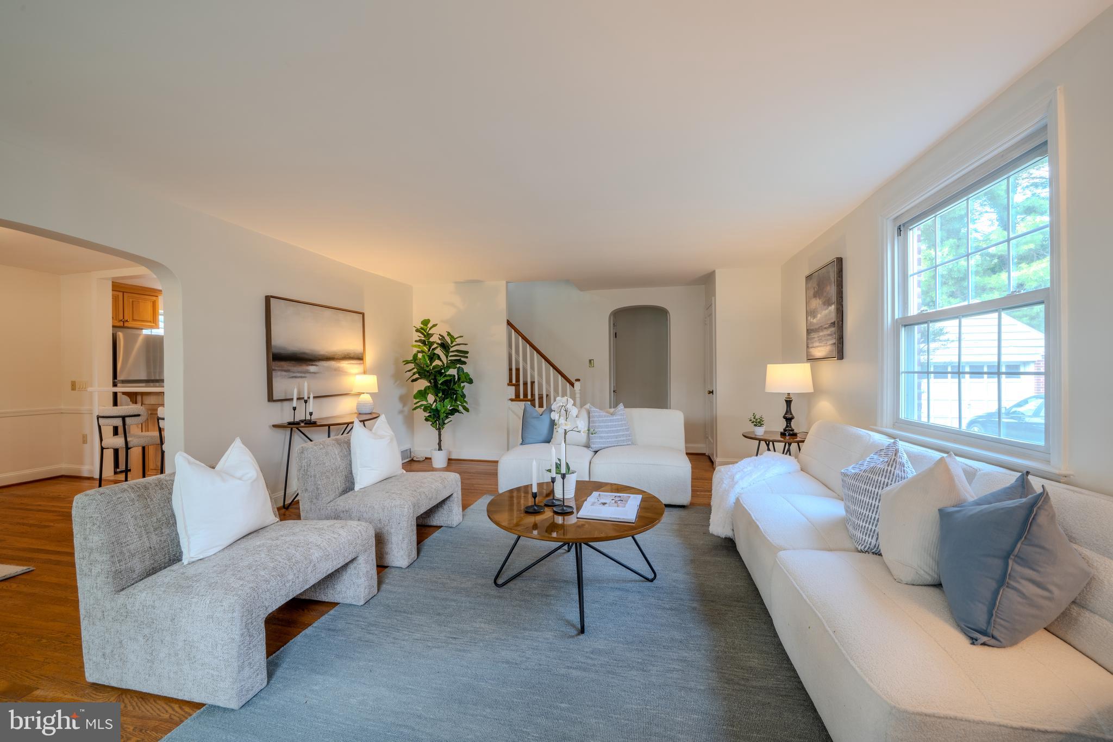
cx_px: 556
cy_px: 371
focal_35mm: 13
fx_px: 402
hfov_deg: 108.3
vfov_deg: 85.4
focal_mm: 13
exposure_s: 1/5
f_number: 11
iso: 100
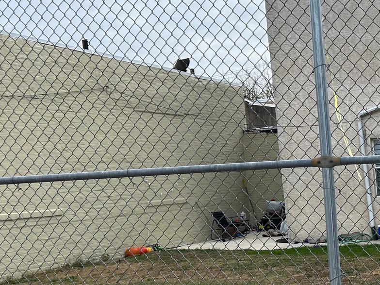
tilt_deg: -2.5
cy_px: 201
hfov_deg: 25.7
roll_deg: +3.4
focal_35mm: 68
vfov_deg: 21.5
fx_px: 746
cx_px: 450
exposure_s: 1/2404
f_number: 1.5
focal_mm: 5.7
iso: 50
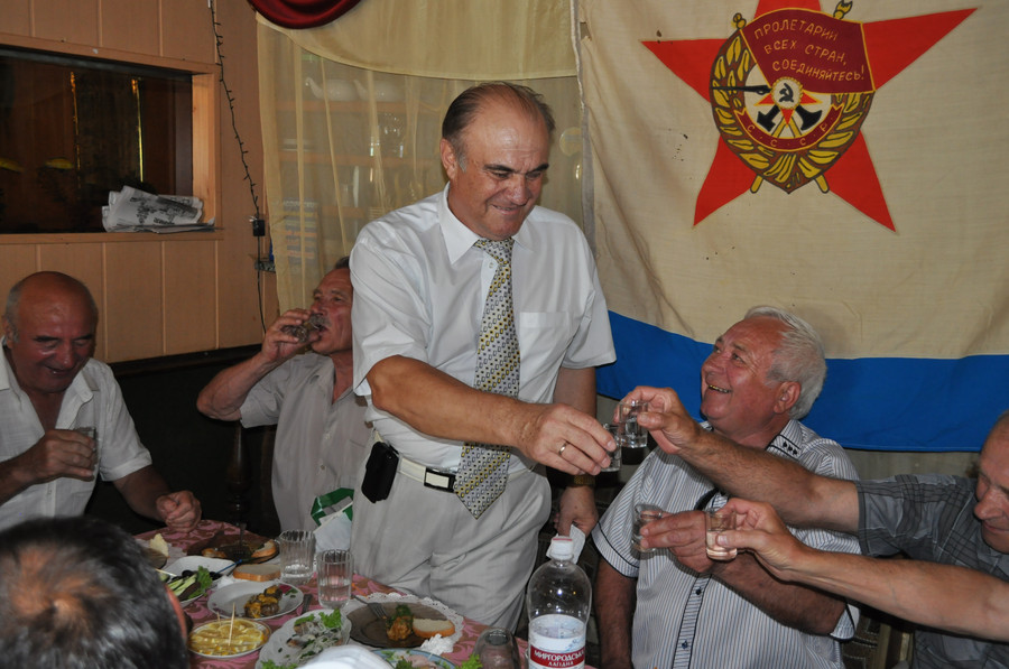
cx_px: 504
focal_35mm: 33
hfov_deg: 57.3
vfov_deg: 39.8
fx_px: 923
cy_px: 334
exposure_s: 1/60
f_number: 4
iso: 800
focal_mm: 22
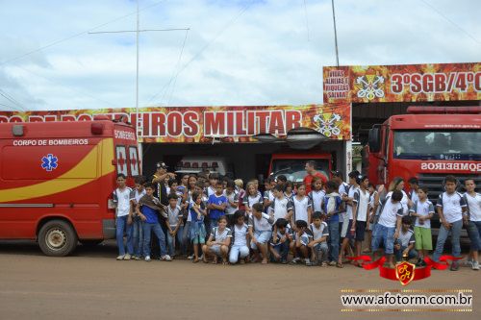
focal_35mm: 42
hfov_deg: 46.4
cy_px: 160
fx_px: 561
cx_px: 240
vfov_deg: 31.9
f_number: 5.6
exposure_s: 1/1600
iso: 400
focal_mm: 28
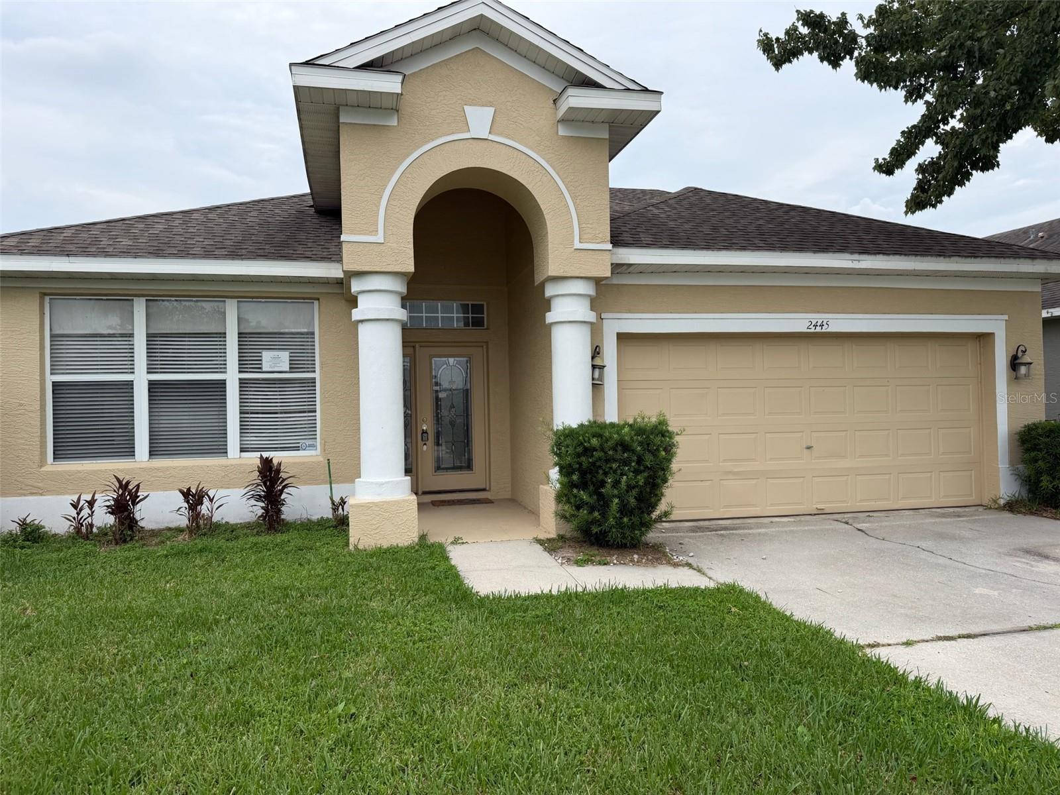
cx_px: 530
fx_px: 735
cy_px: 398
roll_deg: +1.2
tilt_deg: +0.5
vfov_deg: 56.8
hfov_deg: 71.6
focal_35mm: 24
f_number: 1.78
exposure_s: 1/3279
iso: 80
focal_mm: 6.76
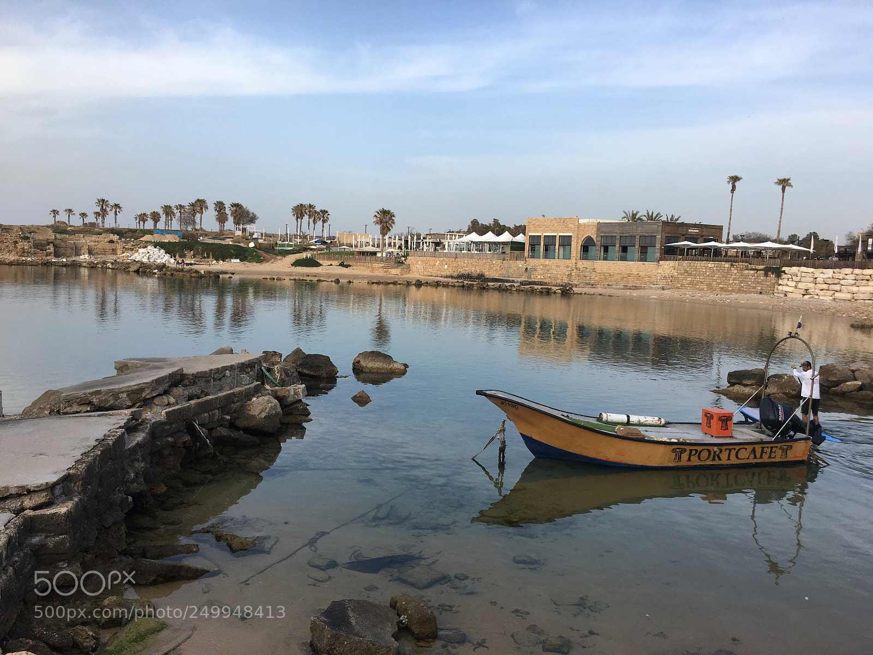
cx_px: 436
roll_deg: -2.4
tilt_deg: -4.9
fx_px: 731
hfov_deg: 61.7
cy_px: 328
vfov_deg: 48.2
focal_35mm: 29
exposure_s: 1/625
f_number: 2.2
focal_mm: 4.15
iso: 25
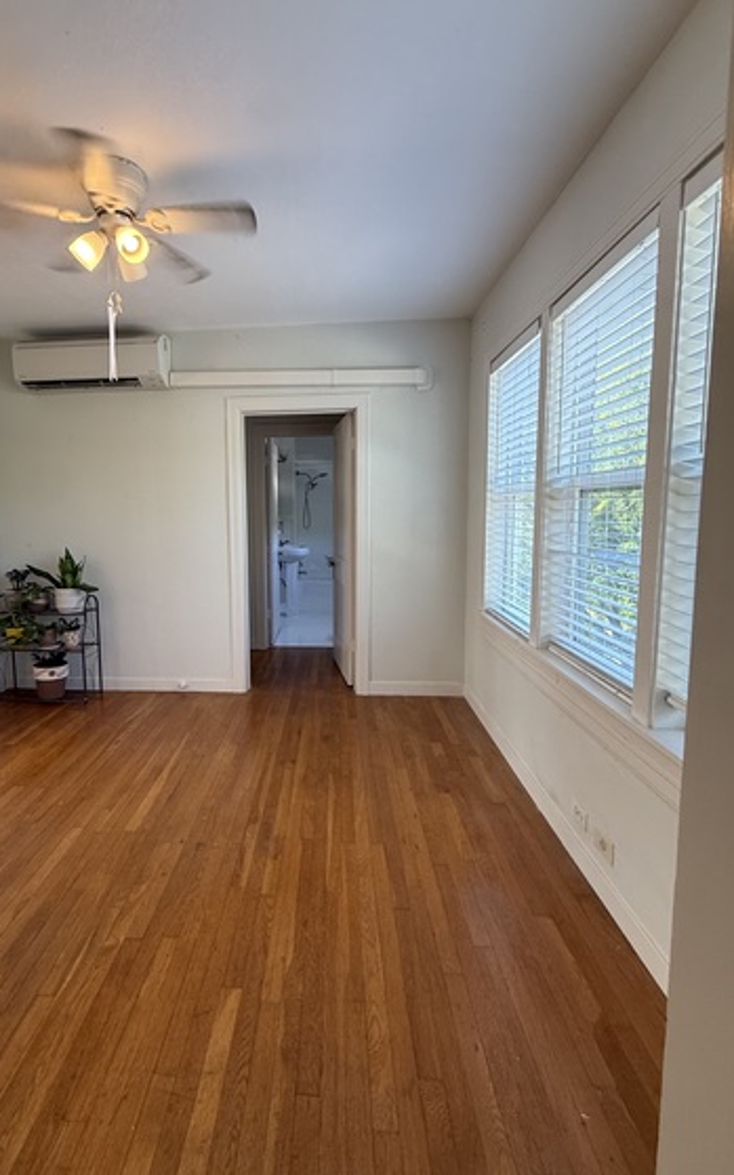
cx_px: 284
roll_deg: +0.2
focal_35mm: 17
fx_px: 545
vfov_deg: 94.4
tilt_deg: -5.7
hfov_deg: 67.1
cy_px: 570
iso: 200
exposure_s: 1/120
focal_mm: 2.22
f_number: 2.2
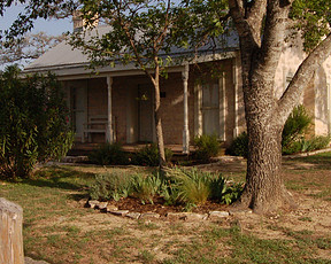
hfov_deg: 36.7
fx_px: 499
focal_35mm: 51
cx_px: 177
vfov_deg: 29.5
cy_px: 90
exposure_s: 1/320
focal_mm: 18
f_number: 16
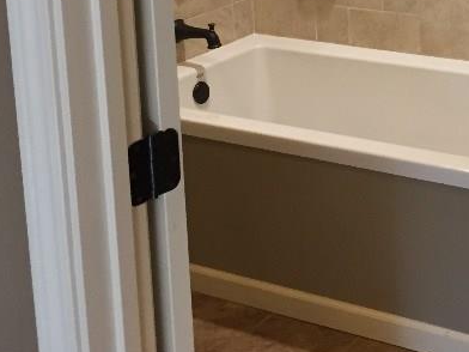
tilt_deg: -11.4
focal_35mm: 74
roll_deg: +1.2
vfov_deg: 19.0
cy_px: -48
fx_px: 1003
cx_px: 439
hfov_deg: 25.4
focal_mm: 4.15
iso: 125
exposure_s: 1/30
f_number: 2.2
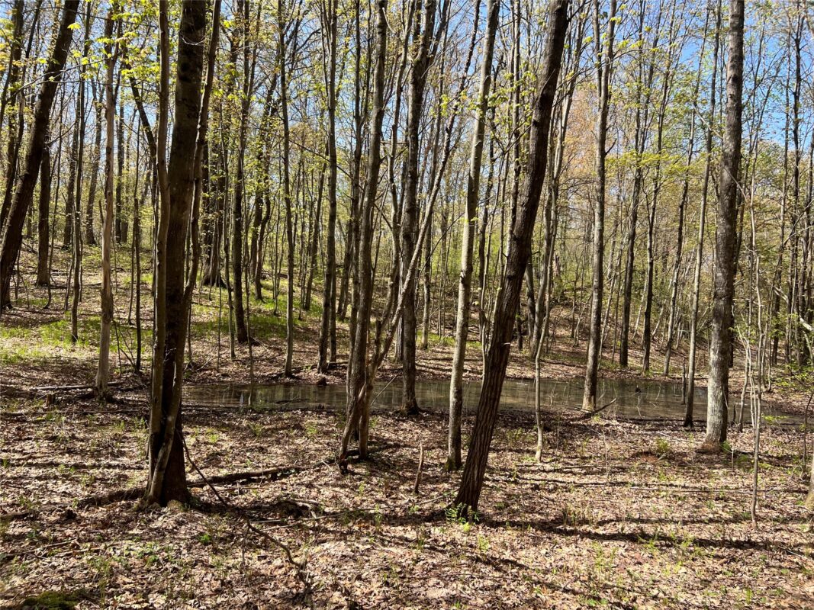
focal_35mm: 26
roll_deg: -3.0
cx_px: 407
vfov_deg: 53.1
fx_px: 611
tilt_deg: +0.1
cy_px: 305
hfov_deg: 67.3
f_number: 1.5
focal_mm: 5.7
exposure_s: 1/1112
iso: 50
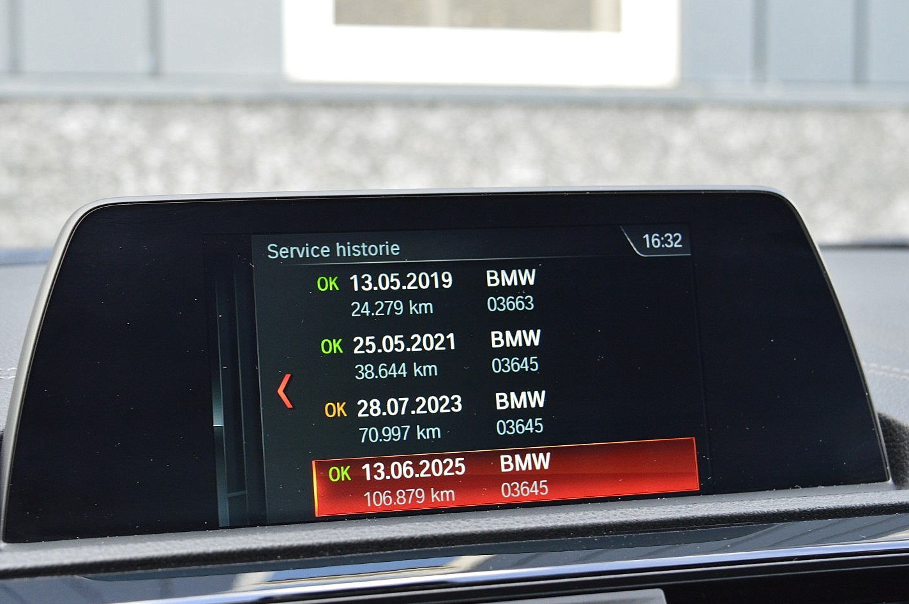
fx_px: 1640
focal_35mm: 65
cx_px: 419
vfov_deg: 20.9
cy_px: 306
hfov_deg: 31.0
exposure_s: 1/60
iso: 800
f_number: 7.1
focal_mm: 38
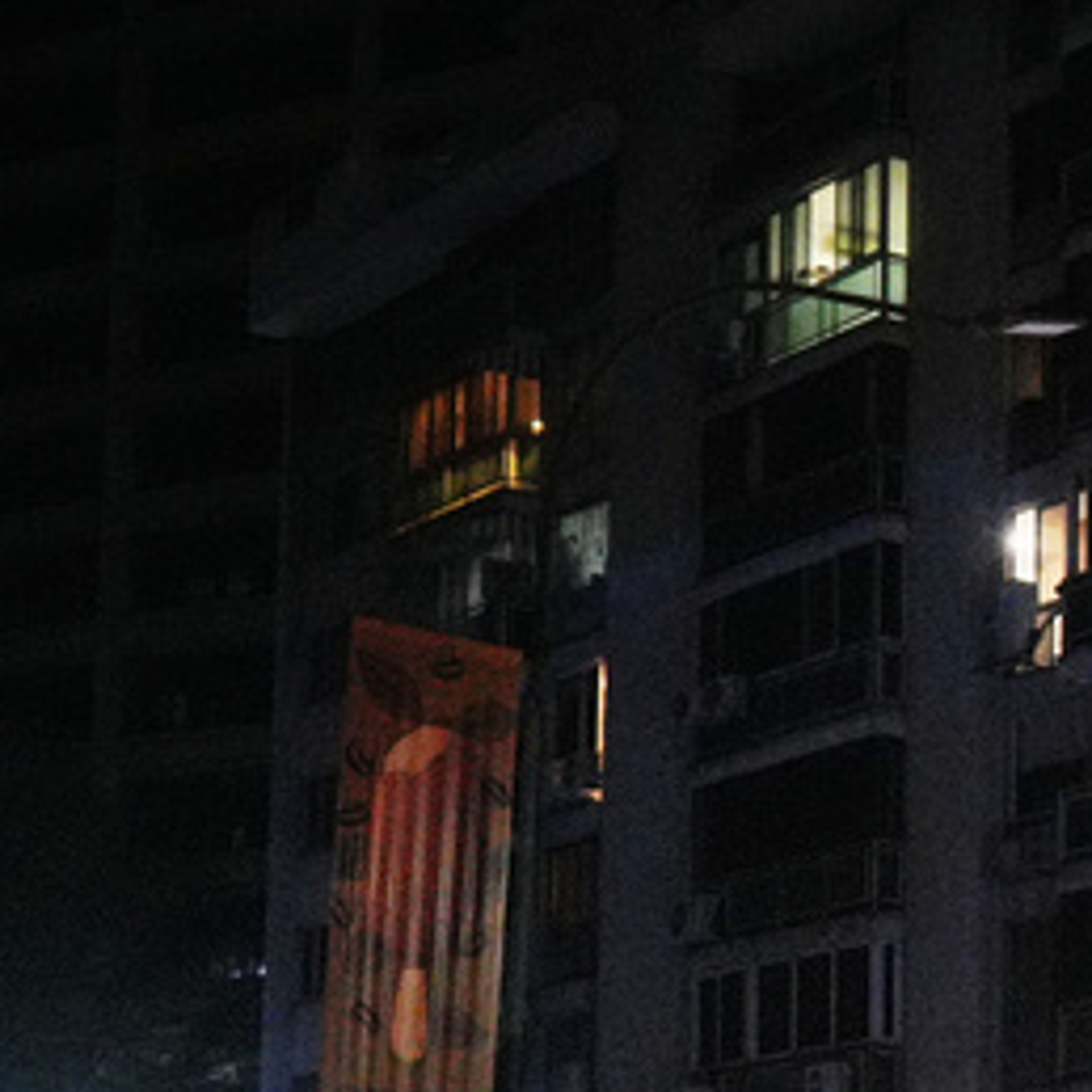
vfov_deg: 18.2
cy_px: 982
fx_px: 3355
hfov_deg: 16.5
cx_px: 1724
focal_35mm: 94
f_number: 4
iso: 6400
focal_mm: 28
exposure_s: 1/160
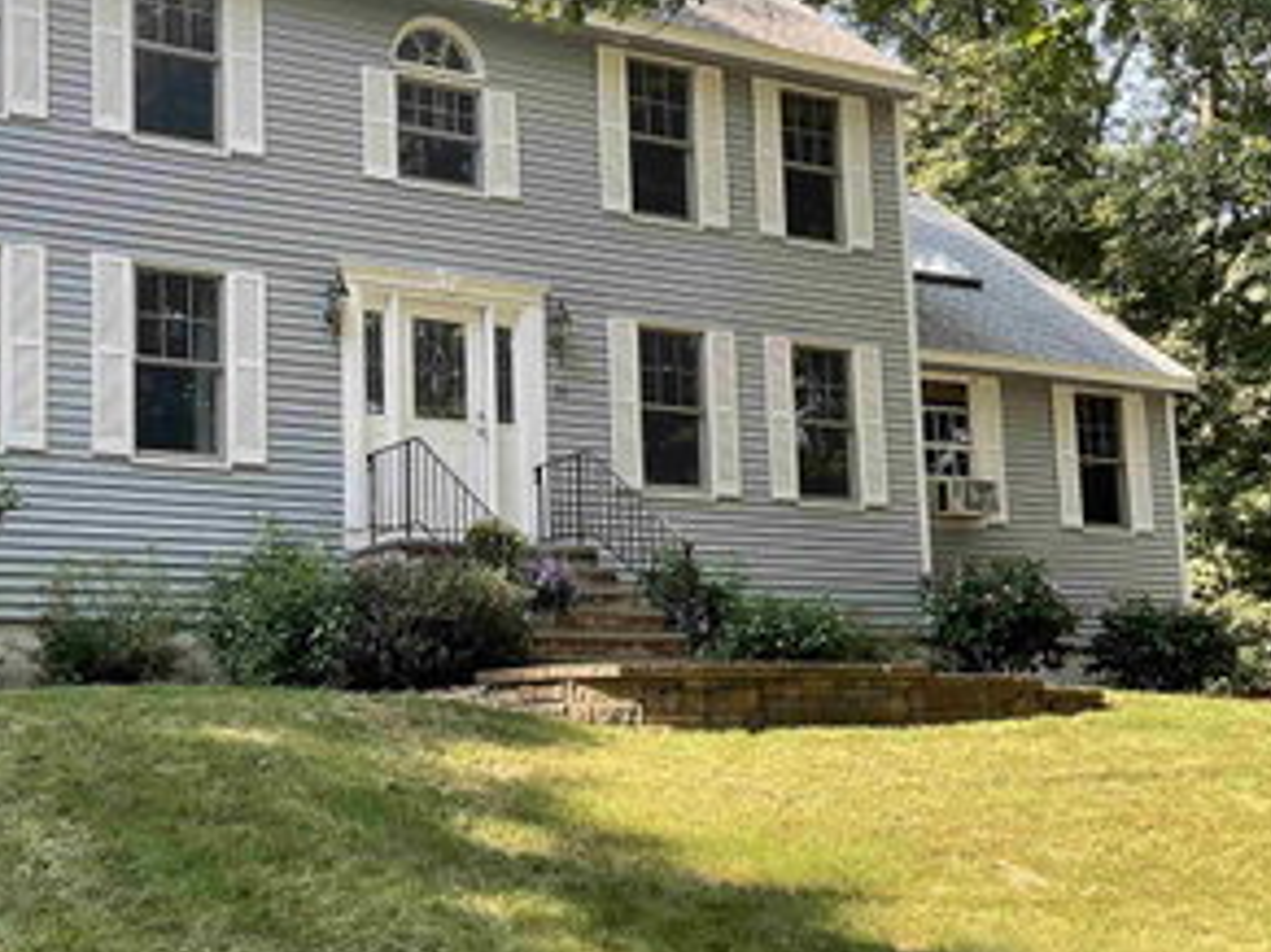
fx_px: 1872
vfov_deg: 28.5
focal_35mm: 51
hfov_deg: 37.2
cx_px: 454
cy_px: 511
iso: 16
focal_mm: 3
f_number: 1.8
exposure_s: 1/137
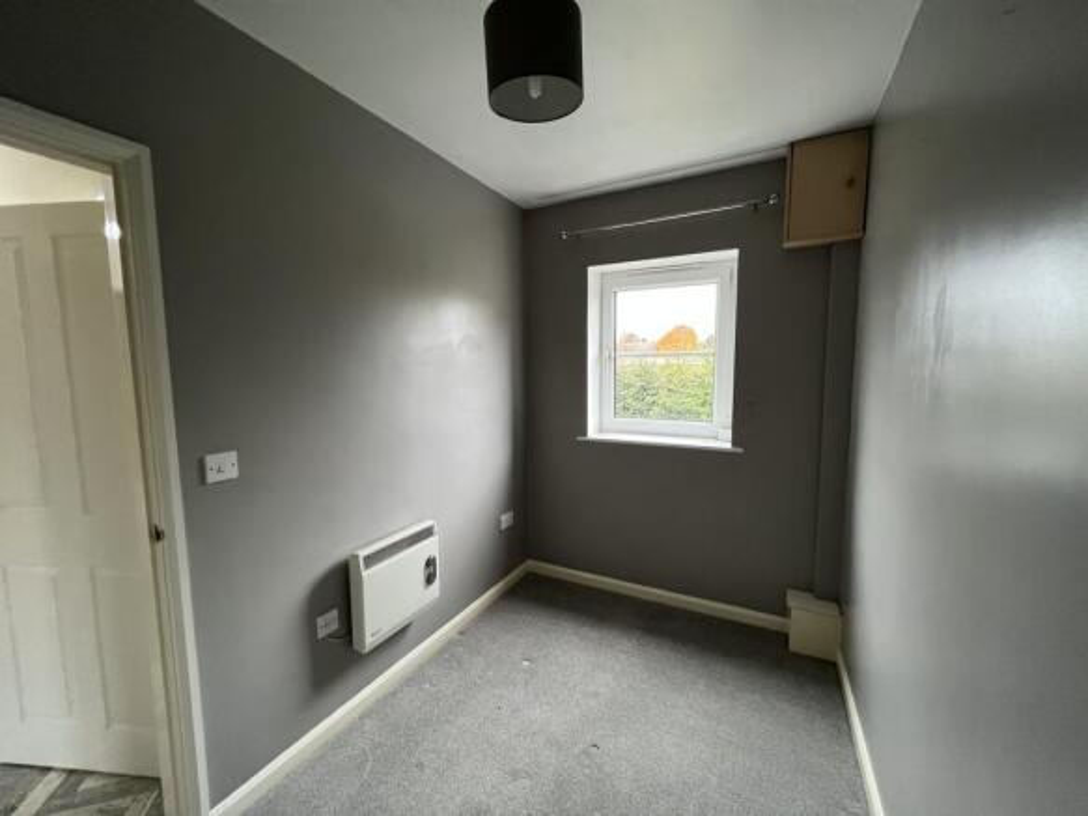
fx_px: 409
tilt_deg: -6.0
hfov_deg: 106.2
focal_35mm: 13
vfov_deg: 89.9
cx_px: 544
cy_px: 408
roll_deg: +0.5
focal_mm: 1.57
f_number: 1.8
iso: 250
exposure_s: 1/100
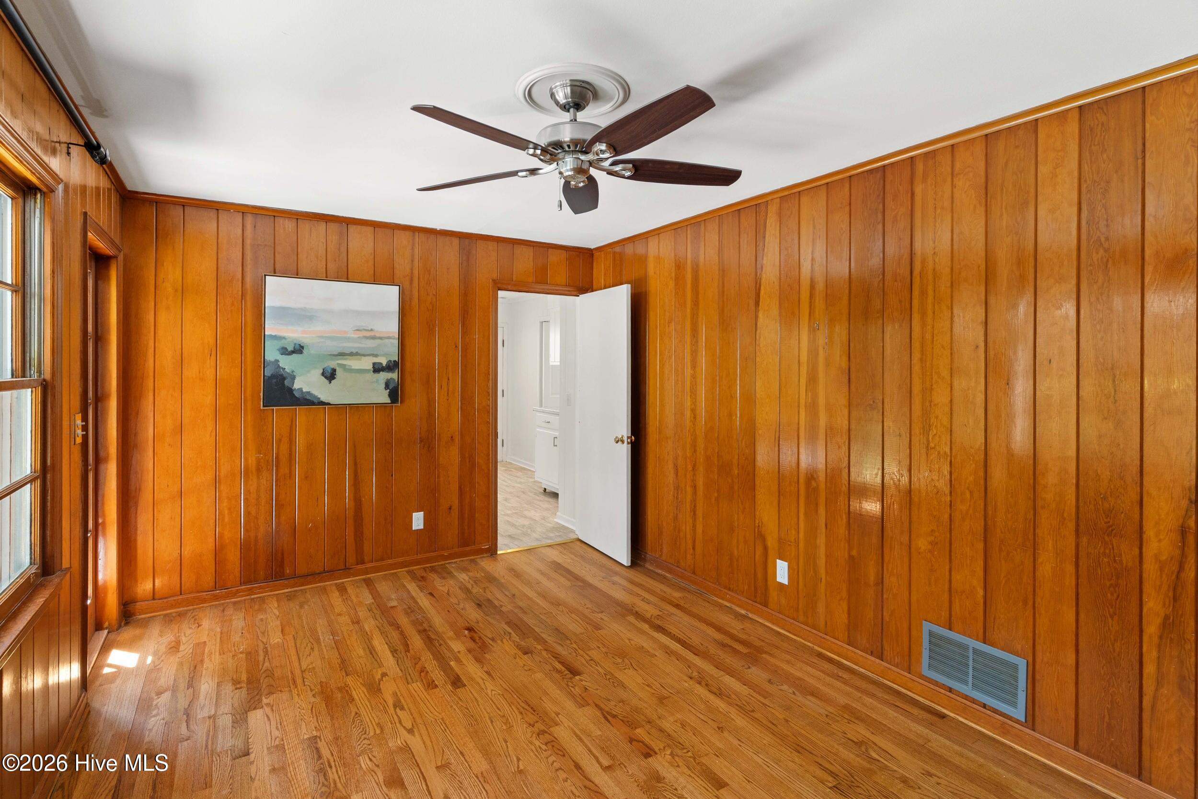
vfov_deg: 70.4
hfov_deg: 93.3
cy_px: 400
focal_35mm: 17
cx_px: 599
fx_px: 566
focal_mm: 17
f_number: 8
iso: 640
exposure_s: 1/4
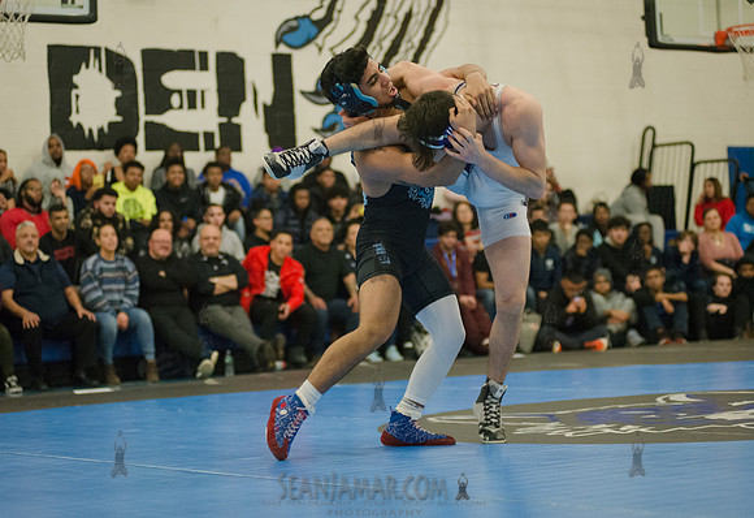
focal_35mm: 86
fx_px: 1809
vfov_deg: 16.3
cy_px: 272
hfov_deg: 23.5
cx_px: 347
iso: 5000
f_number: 3.2
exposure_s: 1/250
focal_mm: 80
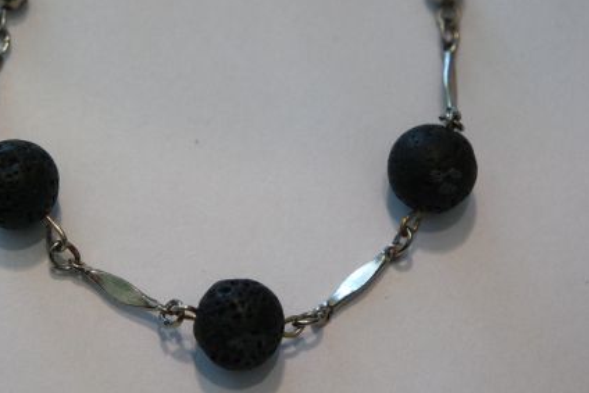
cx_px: 235
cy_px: 139
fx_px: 1784
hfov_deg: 18.7
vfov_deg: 12.6
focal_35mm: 109
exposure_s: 1/80
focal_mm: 50
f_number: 5.6
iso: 1600
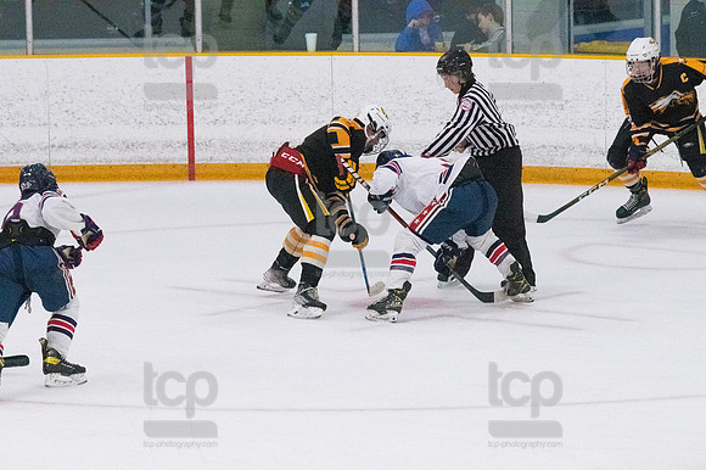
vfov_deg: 4.6
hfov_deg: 6.9
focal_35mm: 300
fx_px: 5880
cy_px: 235
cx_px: 353
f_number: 5
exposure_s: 1/1600
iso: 8000
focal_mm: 200
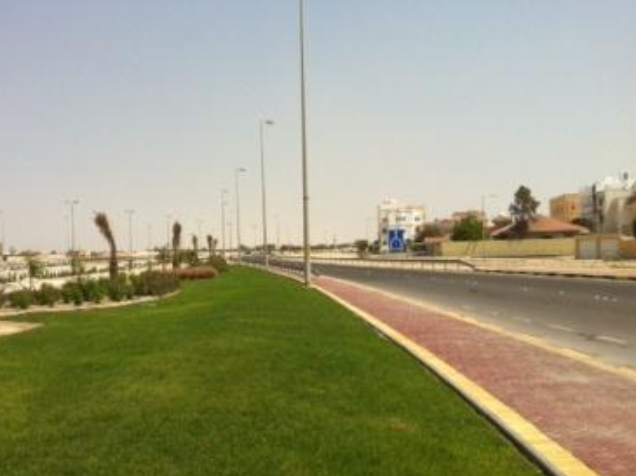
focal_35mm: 43
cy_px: 248
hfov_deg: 43.7
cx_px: 254
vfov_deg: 33.5
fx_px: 789
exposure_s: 1/2742
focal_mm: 3.85
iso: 80
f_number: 2.8
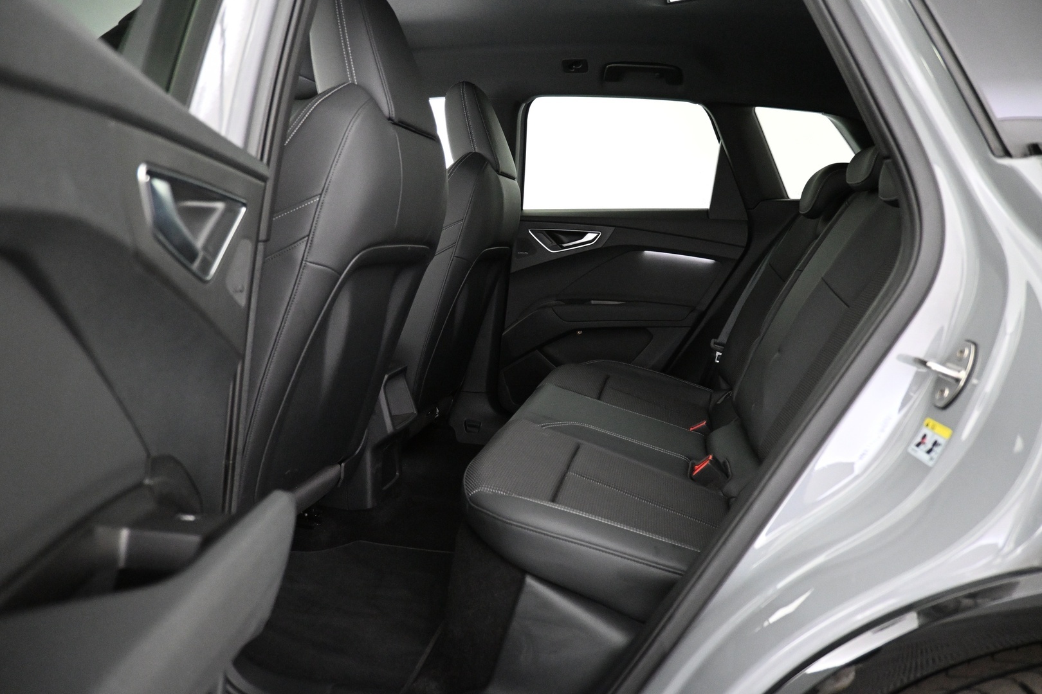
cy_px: 347
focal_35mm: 24
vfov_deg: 53.1
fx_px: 695
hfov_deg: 73.7
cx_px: 521
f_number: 3.5
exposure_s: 1/25
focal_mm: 16
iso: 4000
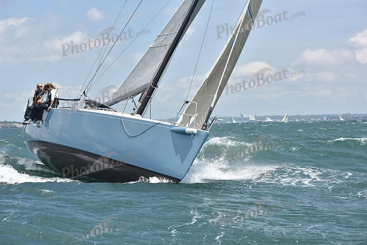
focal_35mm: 98
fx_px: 999
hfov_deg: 20.8
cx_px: 184
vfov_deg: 14.0
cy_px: 122
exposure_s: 1/1250
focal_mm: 98
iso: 250
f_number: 7.1
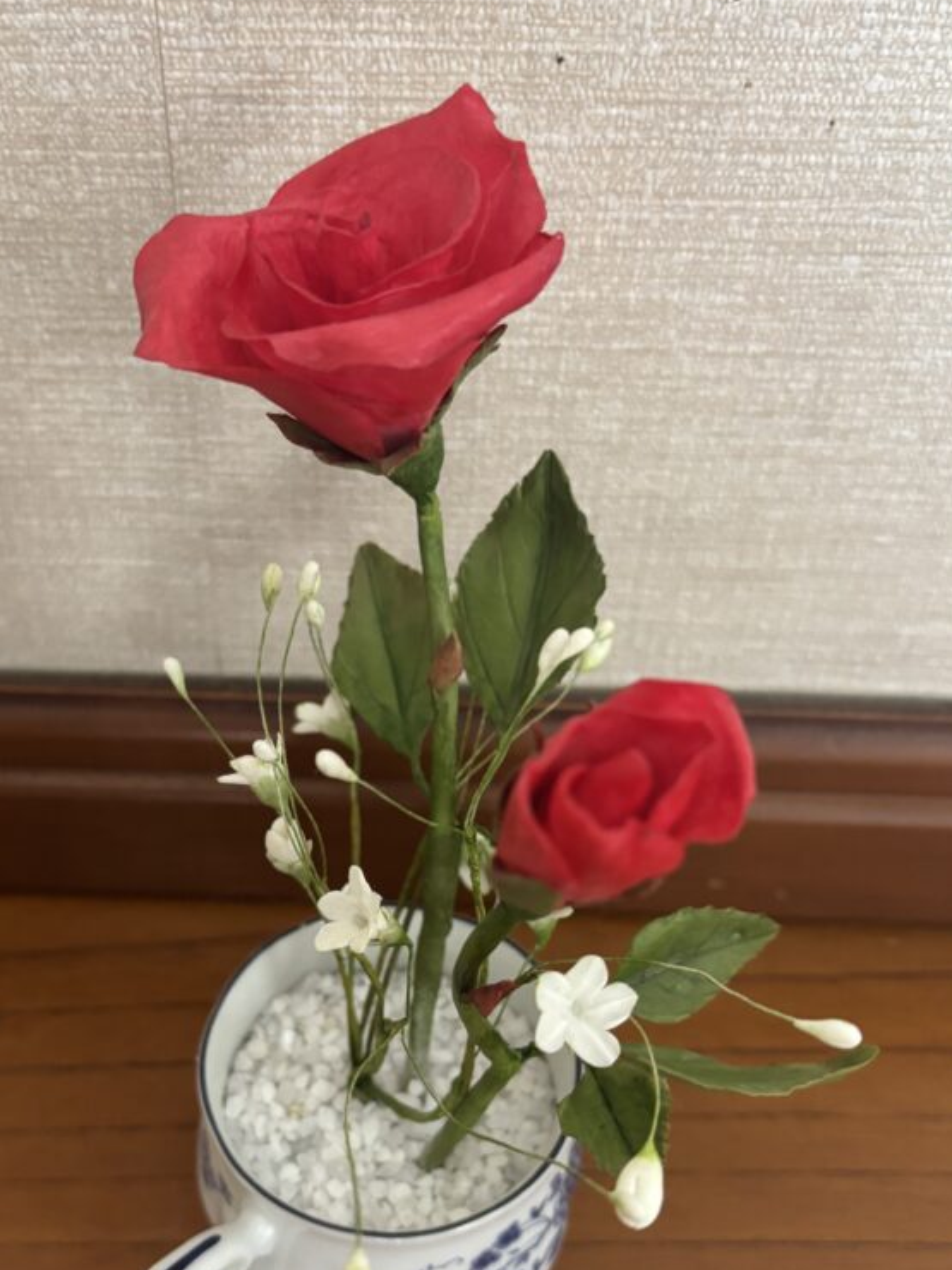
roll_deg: -0.9
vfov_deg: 51.1
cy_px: 741
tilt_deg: -43.8
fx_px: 1320
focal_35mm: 36
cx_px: 371
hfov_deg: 39.5
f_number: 1.6
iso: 320
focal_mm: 5.96
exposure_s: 1/50
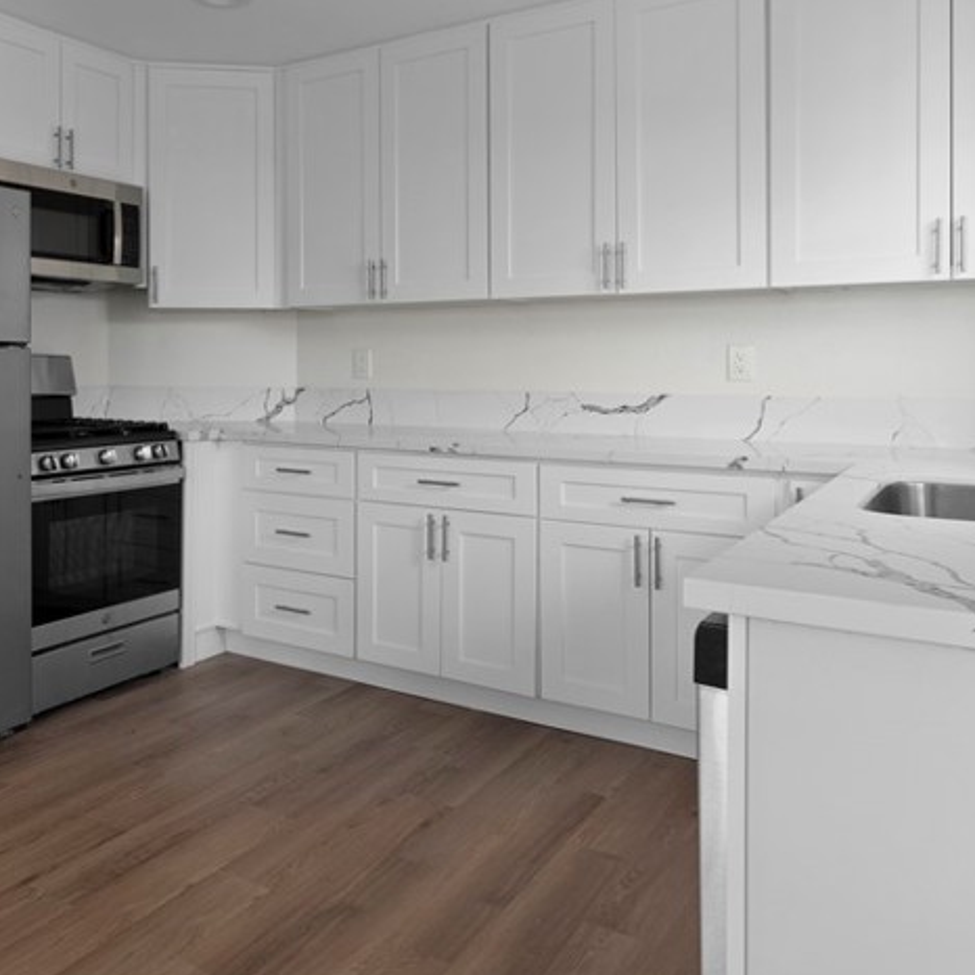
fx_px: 892
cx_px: 266
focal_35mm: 28
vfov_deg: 56.5
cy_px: 360
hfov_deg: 55.1
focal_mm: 10
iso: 250
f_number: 8
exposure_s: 1/15
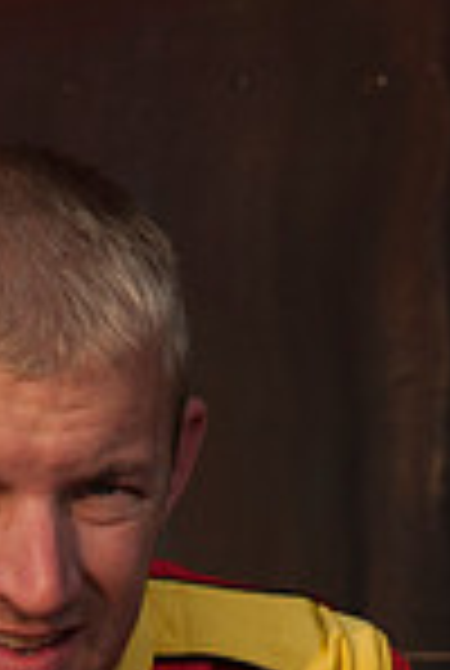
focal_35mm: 317
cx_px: 20
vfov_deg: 6.4
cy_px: 859
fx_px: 5916
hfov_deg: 4.4
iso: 100
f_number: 5.6
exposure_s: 1/400
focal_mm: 70
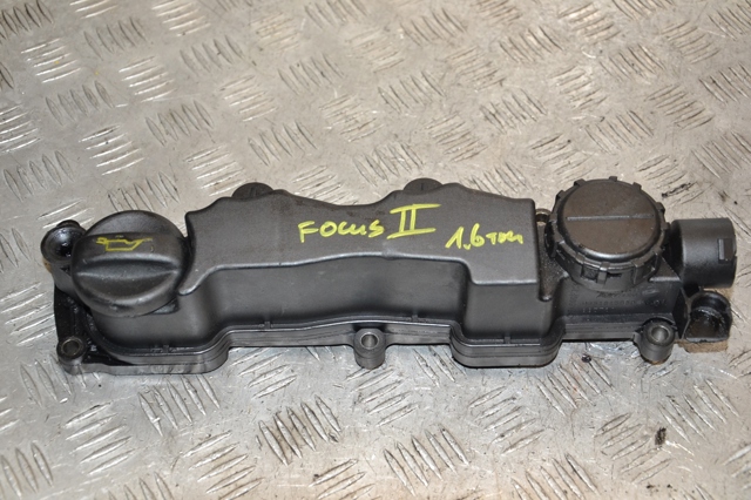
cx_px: 376
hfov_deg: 31.9
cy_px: 250
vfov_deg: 21.5
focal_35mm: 63
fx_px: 1314
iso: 800
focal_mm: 42
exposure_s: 1/200
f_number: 5.6
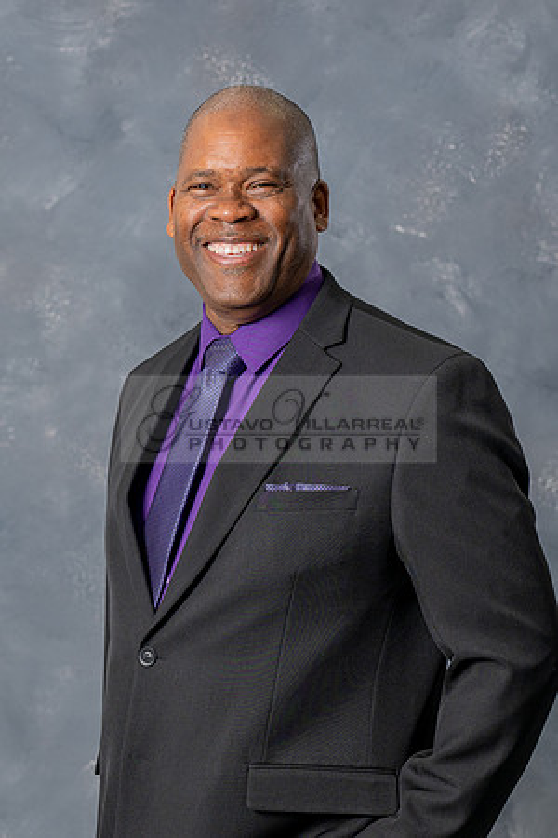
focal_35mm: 101
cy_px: 493
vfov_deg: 20.1
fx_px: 2353
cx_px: 166
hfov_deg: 13.5
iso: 200
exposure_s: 1/200
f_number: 4
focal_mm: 49
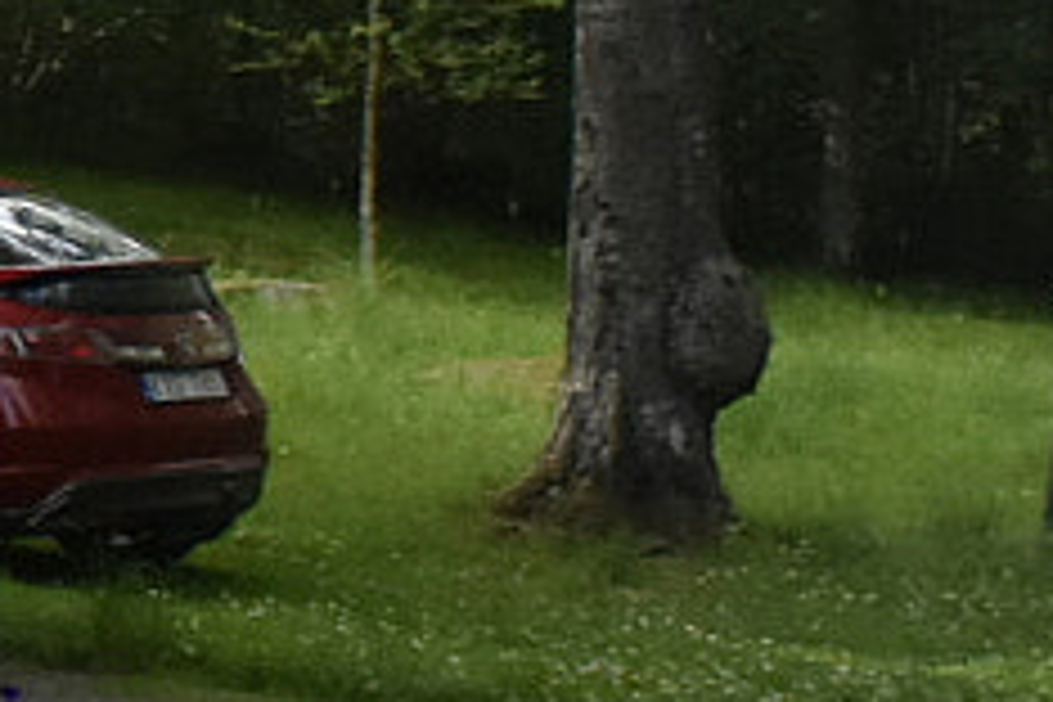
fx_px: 7500
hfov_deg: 7.1
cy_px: -202
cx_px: -2169
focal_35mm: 256
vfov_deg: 5.3
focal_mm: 25
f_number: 3.8
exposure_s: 1/3200
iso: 1400
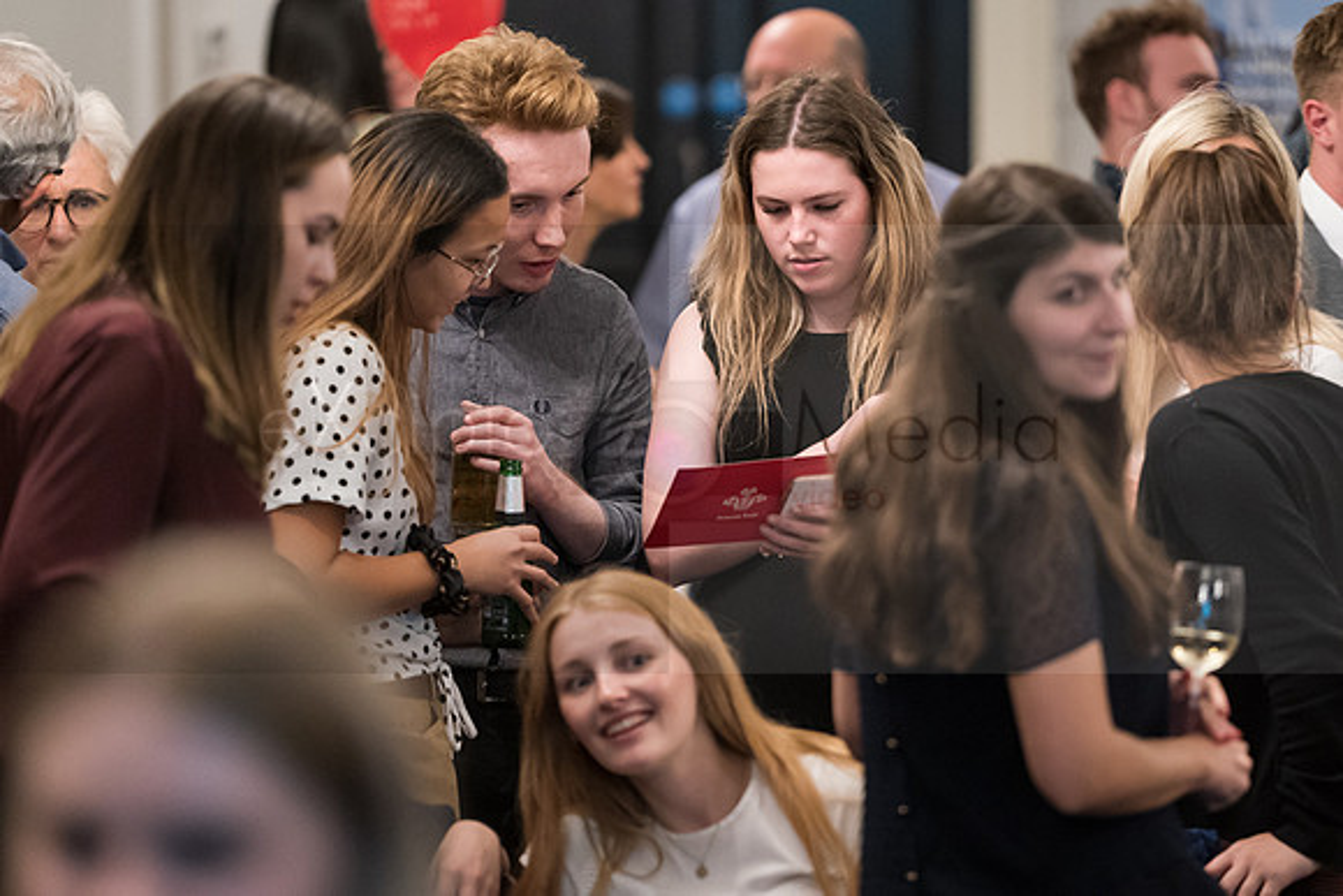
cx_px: 764
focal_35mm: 244
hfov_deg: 8.4
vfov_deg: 5.6
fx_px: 9106
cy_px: 448
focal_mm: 200
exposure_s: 1/100
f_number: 2.8
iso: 6400
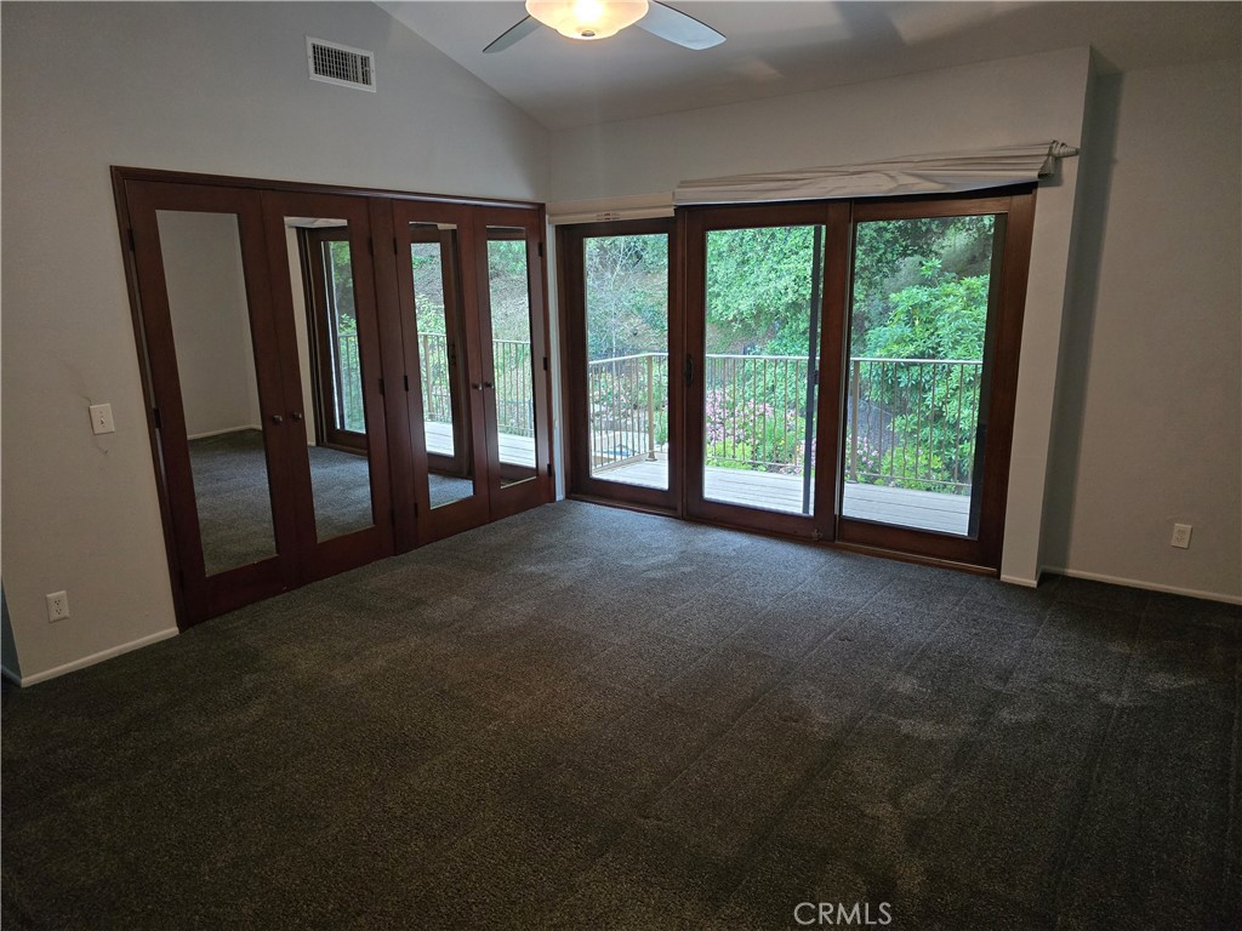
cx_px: 621
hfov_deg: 73.9
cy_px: 466
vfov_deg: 58.9
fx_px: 825
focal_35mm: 23
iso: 800
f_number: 1.7
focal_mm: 6.3
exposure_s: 1/120
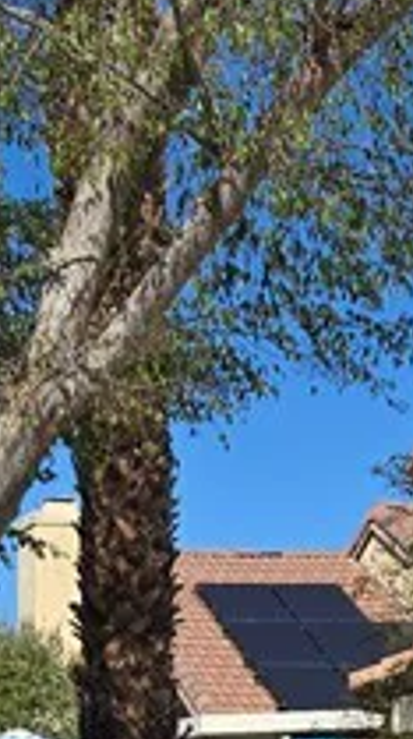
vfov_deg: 16.1
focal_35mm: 123
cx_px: 74
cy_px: 1075
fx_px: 2403
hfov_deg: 9.8
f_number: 1.8
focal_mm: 5.4
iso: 25
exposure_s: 1/2969
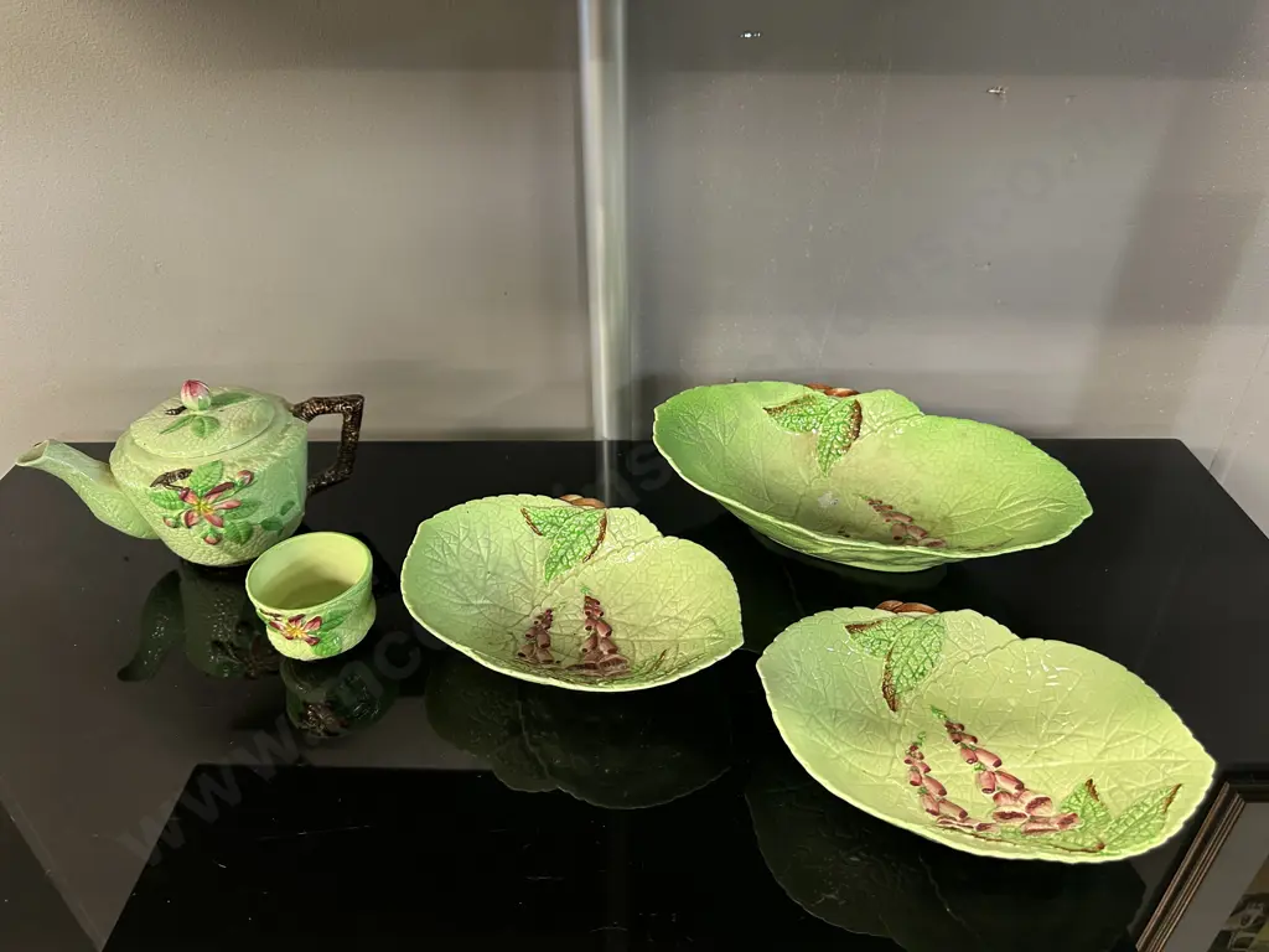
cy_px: 476
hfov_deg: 71.6
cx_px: 634
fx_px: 880
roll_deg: -0.1
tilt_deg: -35.3
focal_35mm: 24
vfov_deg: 56.8
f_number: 1.78
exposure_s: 1/50
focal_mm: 6.86
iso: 250
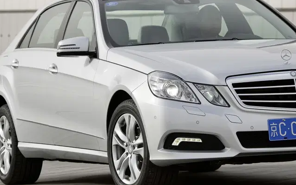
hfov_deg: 8.7
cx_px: 208
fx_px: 1936
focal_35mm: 240
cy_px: 31
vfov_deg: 5.5
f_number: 5.6
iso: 100
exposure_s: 1/250
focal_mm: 125
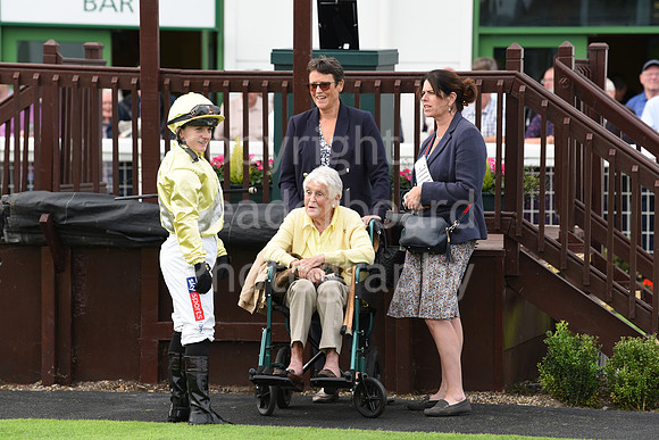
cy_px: 220
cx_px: 330
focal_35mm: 200
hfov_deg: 10.3
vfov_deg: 6.9
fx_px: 3662
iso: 500
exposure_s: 1/500
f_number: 5.6
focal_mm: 200
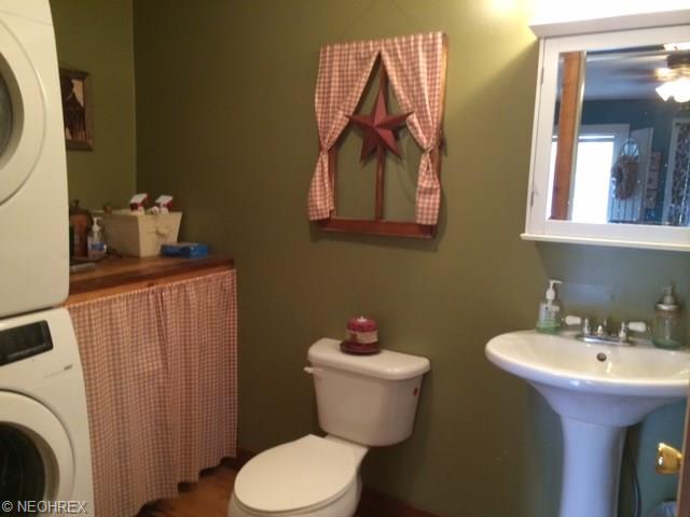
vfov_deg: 46.8
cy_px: 258
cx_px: 345
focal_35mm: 30
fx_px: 598
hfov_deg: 60.0
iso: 160
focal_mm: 4.12
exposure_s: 1/30
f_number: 2.2
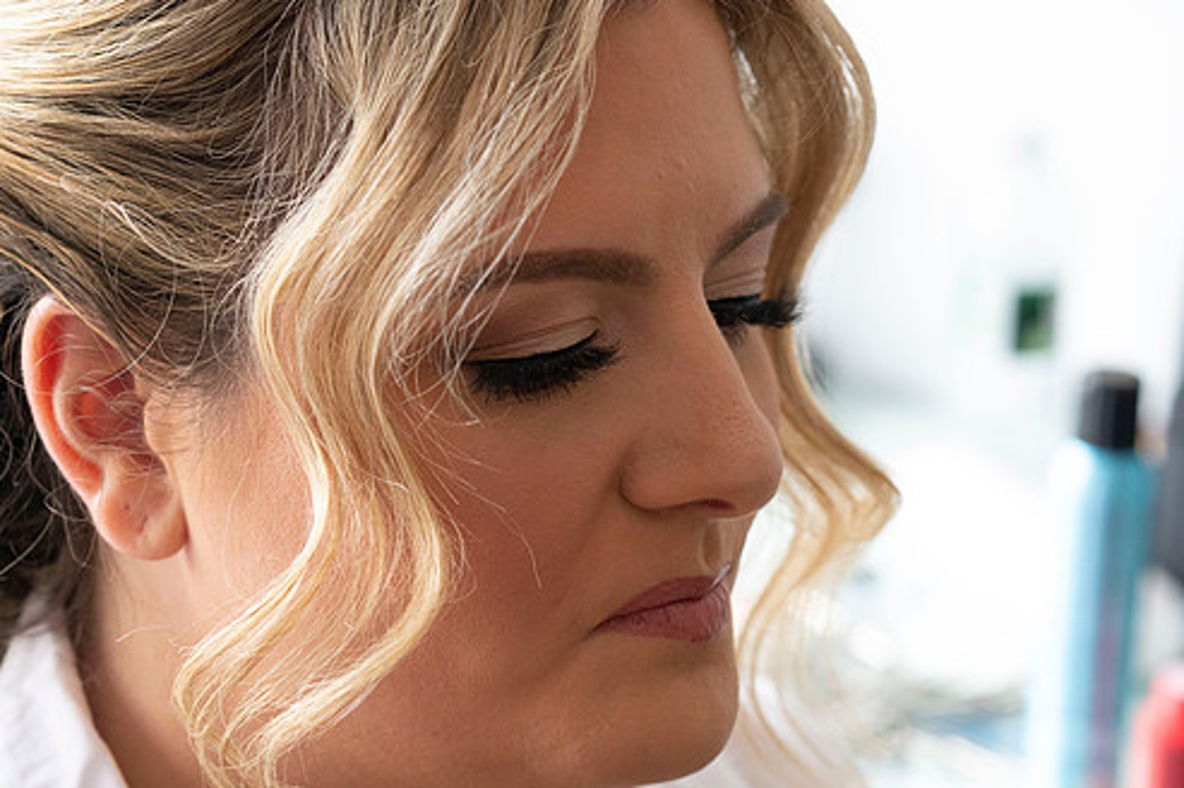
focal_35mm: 100
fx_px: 3287
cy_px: 372
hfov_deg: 20.4
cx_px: 579
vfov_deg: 13.7
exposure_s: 1/200
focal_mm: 85
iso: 4000
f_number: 6.3
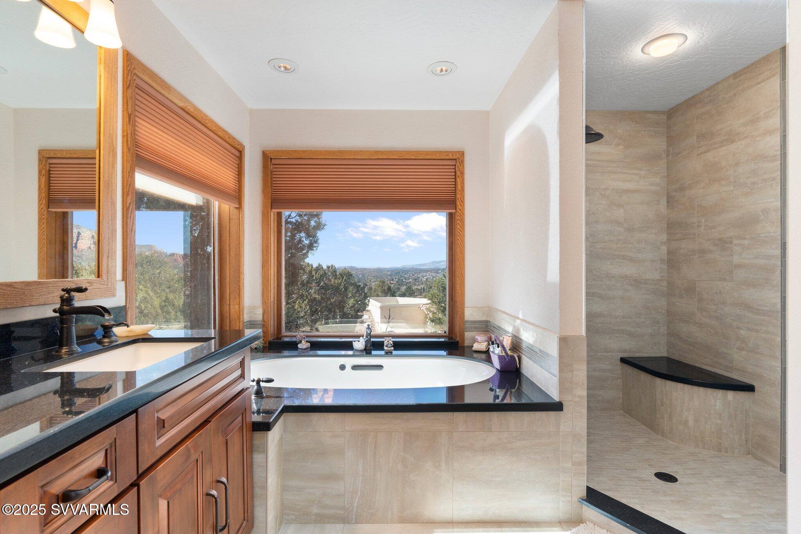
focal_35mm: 17
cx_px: 400
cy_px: 267
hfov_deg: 93.3
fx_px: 378
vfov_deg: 70.4
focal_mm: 17
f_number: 8
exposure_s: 1/40
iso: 1000
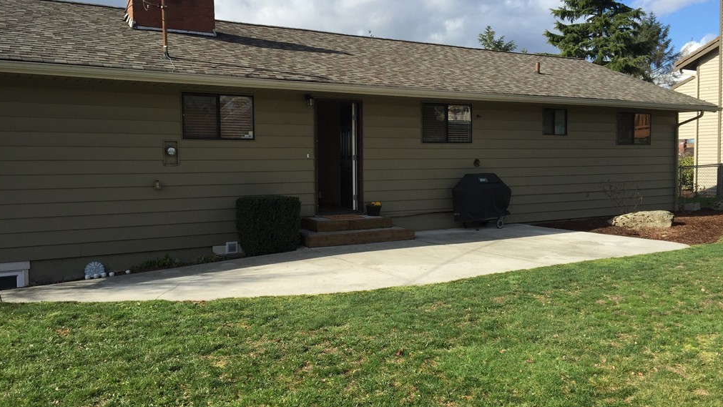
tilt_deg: -1.6
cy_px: 195
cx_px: 359
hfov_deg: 61.0
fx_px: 614
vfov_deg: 36.7
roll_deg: -0.5
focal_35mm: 32
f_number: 2.2
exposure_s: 1/1582
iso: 32
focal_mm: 4.15
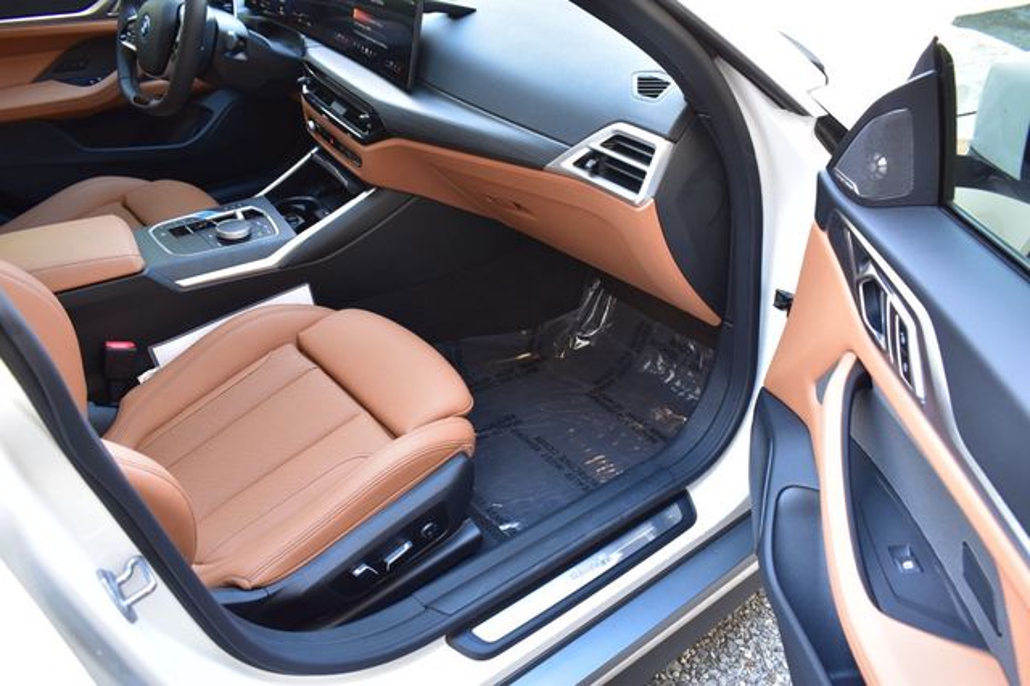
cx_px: 515
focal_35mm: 30
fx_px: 858
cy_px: 343
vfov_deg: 43.6
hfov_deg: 62.0
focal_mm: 20
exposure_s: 1/20
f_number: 6.3
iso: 400
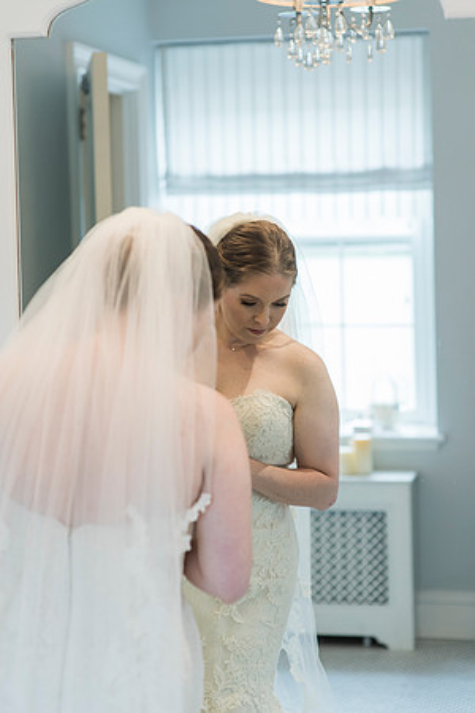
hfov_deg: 16.1
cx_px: 238
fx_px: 1682
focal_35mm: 85
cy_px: 356
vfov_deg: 23.9
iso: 800
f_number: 2.8
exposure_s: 1/320
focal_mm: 85
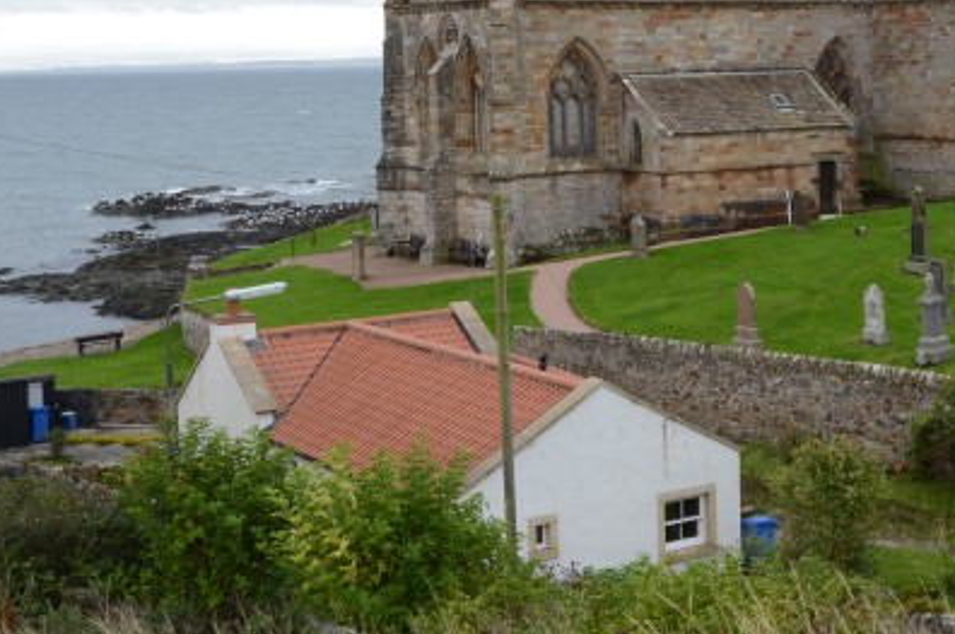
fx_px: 1667
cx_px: 702
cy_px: 113
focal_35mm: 63
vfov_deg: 21.2
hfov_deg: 31.5
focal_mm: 23
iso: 400
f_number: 9
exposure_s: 1/80
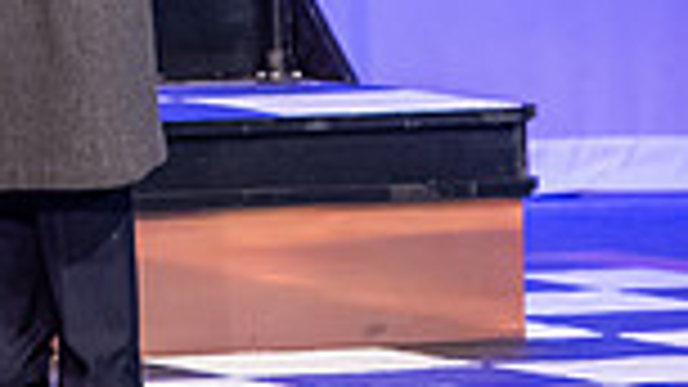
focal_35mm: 615
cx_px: -144
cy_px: -367
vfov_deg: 2.0
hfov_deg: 3.5
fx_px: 11217
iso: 3200
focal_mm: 155
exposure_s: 1/200
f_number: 3.2
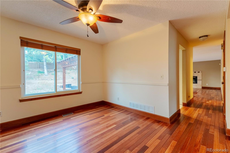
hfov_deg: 96.7
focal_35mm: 16
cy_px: 76
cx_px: 115
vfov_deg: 73.7
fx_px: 102
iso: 800
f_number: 8
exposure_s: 1/500
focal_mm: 16
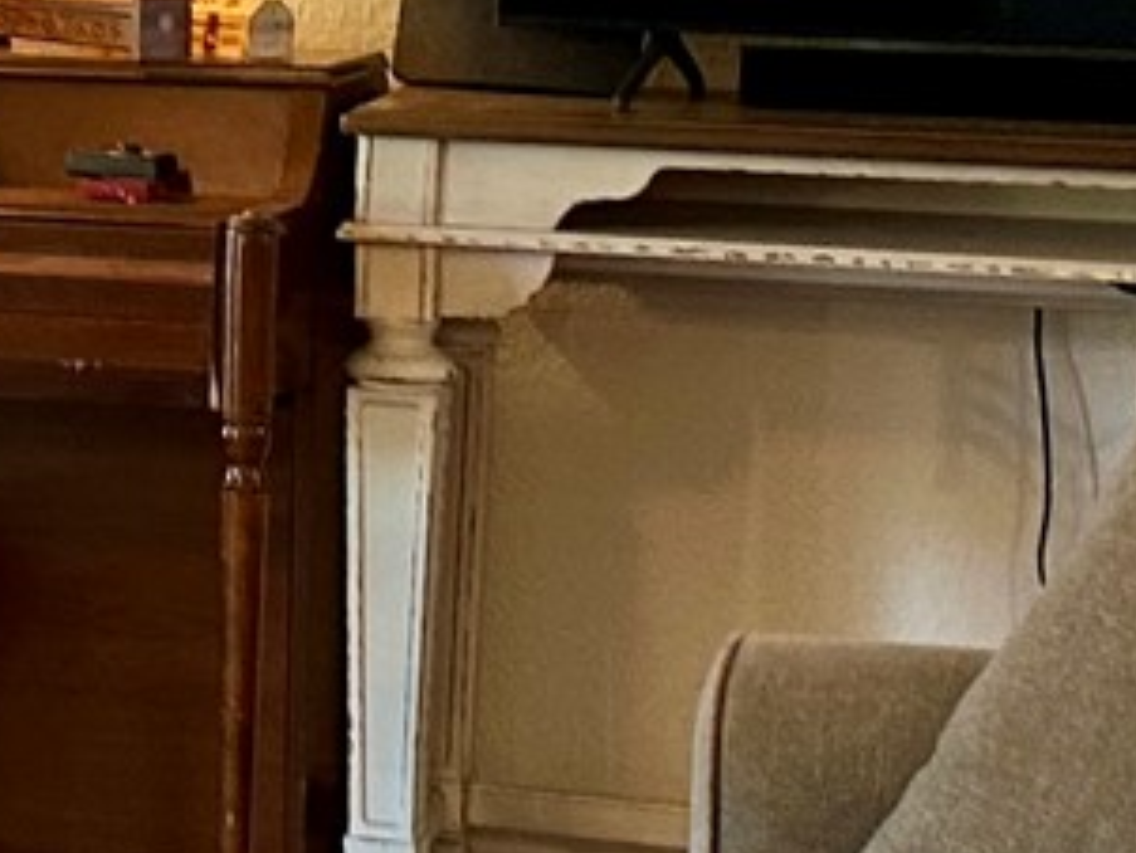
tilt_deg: -4.7
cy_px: 177
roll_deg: -1.1
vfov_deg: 9.7
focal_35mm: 153
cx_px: -781
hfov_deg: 12.1
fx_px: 5023
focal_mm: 6.86
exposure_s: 1/60
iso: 250
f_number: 1.78
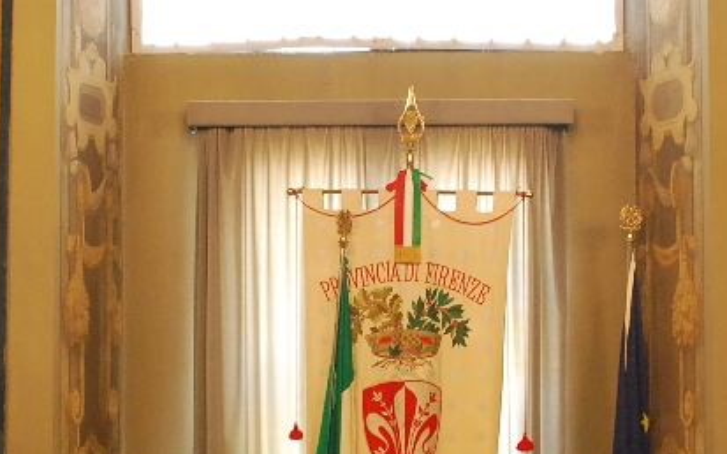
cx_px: 373
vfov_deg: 16.5
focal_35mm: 79
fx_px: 1565
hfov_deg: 26.2
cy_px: 313
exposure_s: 1/30
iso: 1250
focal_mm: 22
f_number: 3.8
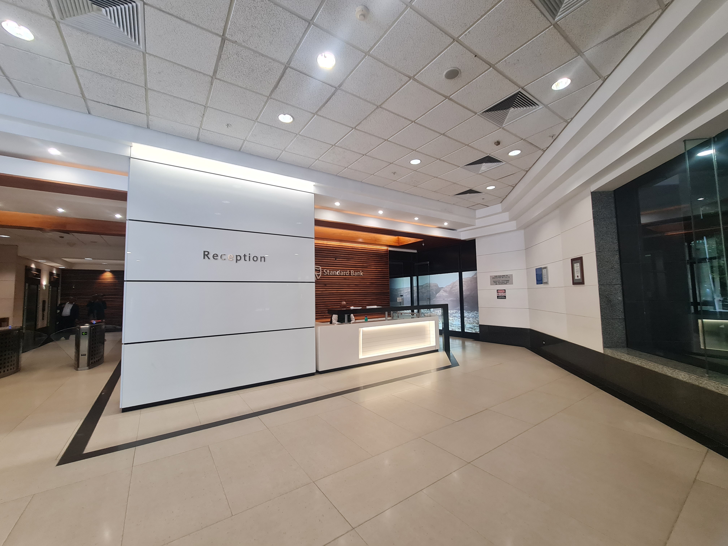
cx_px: 364
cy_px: 273
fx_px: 273
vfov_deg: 89.9
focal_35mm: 13
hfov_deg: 106.2
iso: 200
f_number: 2.2
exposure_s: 1/50
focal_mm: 2.2
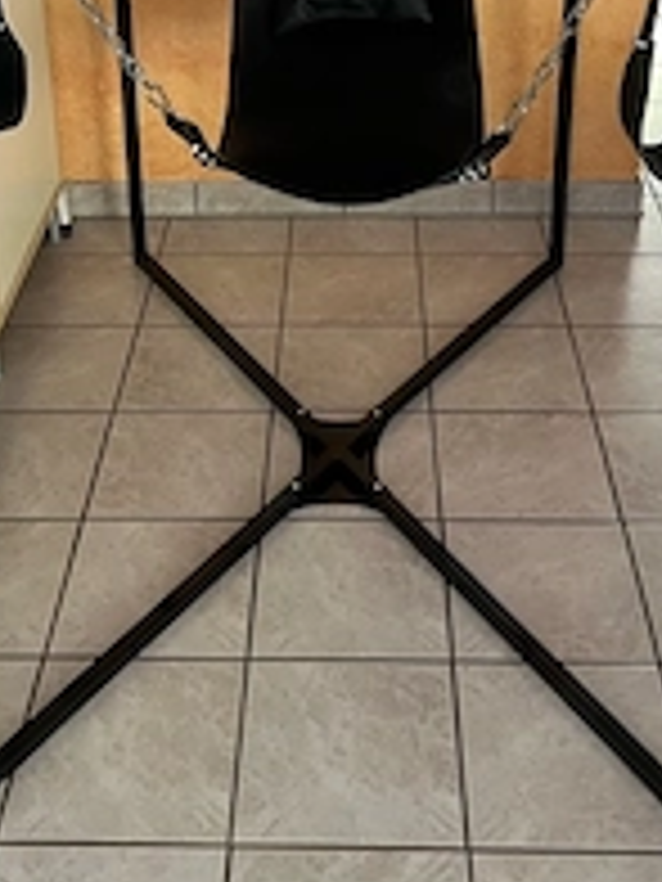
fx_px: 1351
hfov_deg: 27.5
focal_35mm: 53
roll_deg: -0.2
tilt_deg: -22.8
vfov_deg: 33.8
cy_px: 54
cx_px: 320
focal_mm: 5.7
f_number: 1.5
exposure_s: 1/50
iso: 200
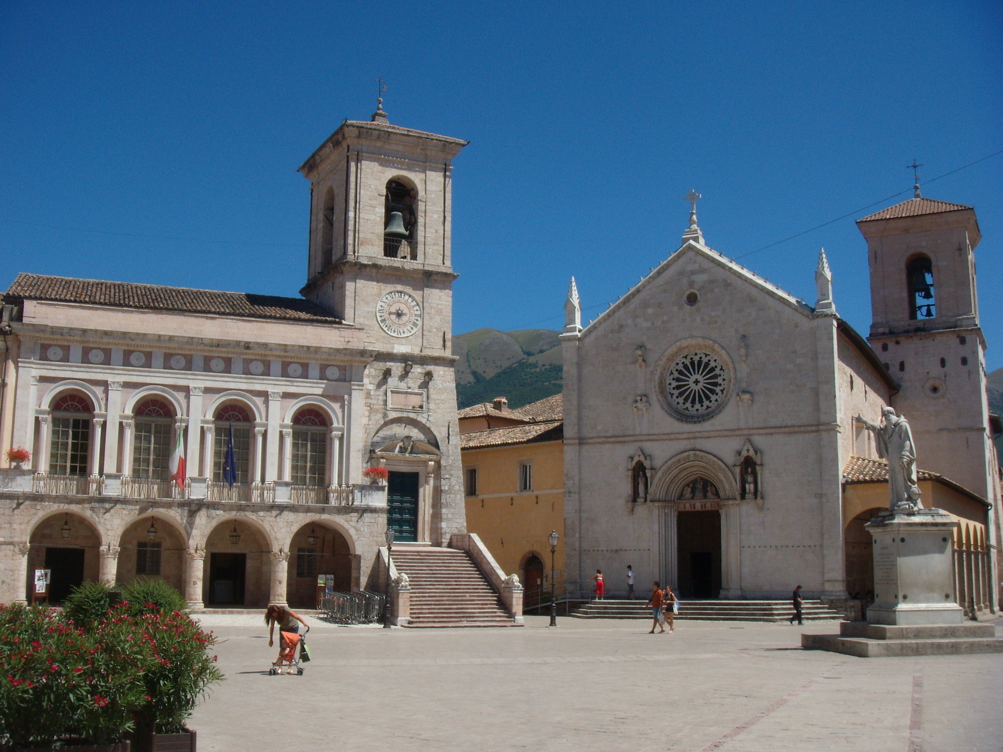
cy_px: 376
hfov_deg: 49.0
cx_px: 502
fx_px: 1101
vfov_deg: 37.7
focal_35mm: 38
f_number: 5.7
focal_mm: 6.4
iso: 64
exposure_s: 1/625
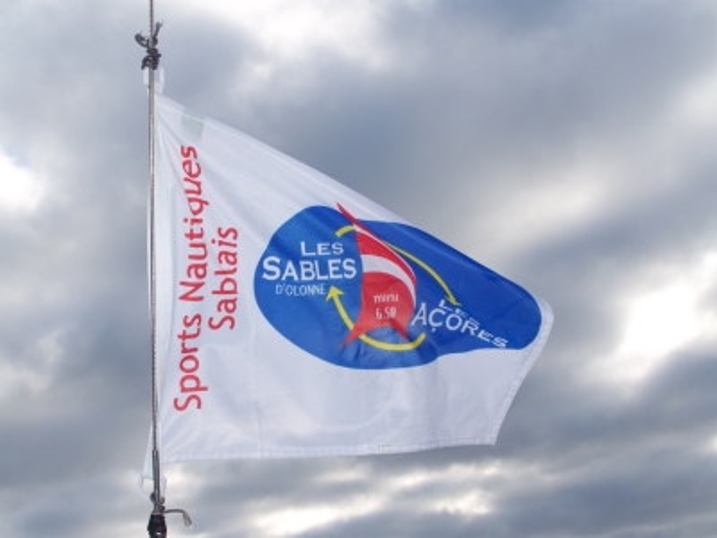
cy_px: 269
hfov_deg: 29.8
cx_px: 358
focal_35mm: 65
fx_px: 1346
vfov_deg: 22.6
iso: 64
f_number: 4.5
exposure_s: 1/320
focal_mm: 10.7
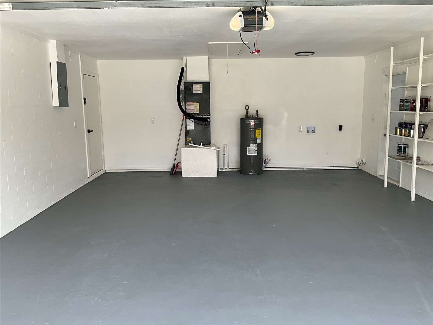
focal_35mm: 29
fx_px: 363
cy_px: 162
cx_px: 216
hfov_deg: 61.7
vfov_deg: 48.2
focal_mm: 3
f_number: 1.8
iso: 25
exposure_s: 1/329
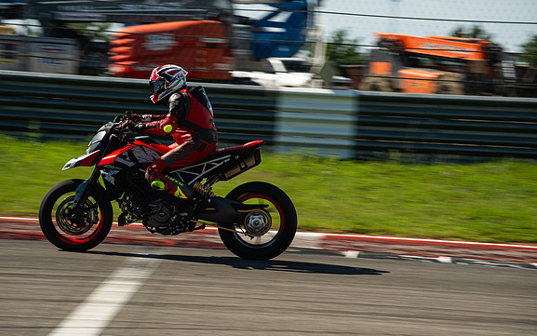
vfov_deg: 7.7
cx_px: 269
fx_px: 2503
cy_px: 175
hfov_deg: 12.2
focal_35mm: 171
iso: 160
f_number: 6.4
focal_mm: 111.3
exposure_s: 1/320
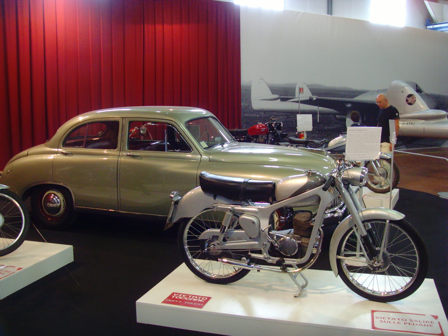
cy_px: 168
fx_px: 505
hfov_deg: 47.9
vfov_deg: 36.8
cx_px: 224
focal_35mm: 39
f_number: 3.5
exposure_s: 1/8
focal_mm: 6.6
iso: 200
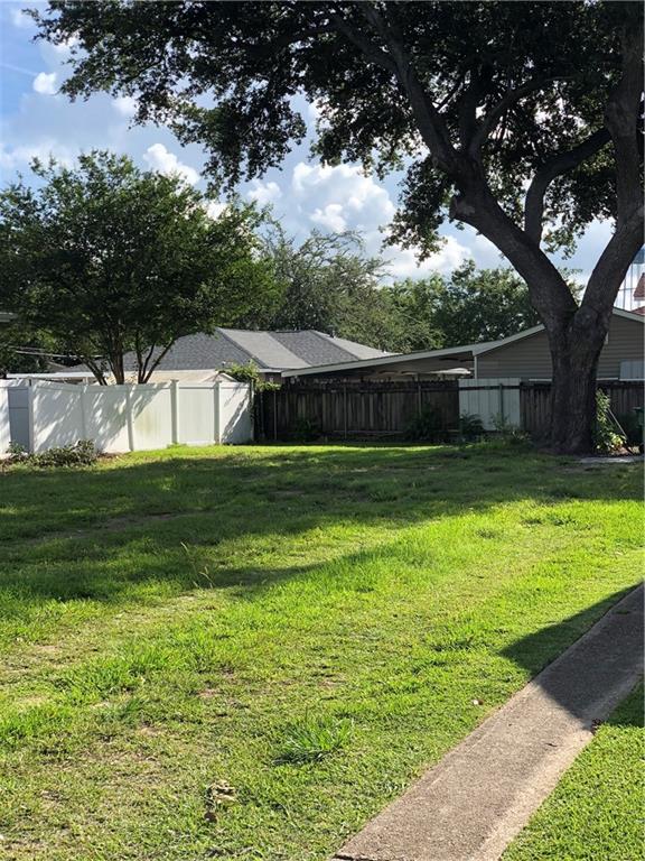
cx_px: 322
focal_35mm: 52
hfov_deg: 28.0
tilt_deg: -1.9
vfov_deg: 36.8
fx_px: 1292
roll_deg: +0.7
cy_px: 430
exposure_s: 1/522
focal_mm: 6
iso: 16
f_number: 2.4
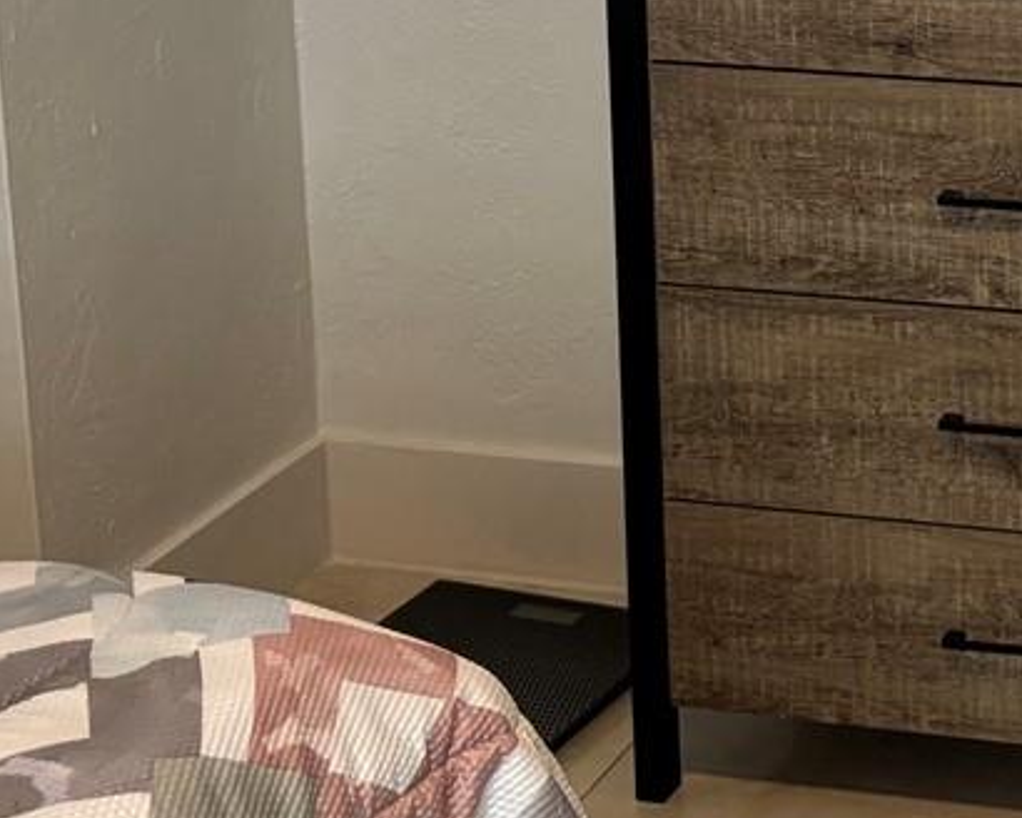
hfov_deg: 18.0
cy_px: -80
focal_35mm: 99
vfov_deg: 15.2
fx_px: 2994
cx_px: 1351
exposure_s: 1/60
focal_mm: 5.96
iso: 160
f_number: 1.6
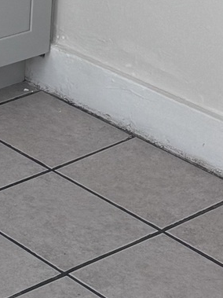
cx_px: -325
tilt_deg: -10.7
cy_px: -320
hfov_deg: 9.1
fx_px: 1255
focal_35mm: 146
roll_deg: -0.6
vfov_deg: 11.9
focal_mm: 6.76
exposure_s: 1/179
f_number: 1.78
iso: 64
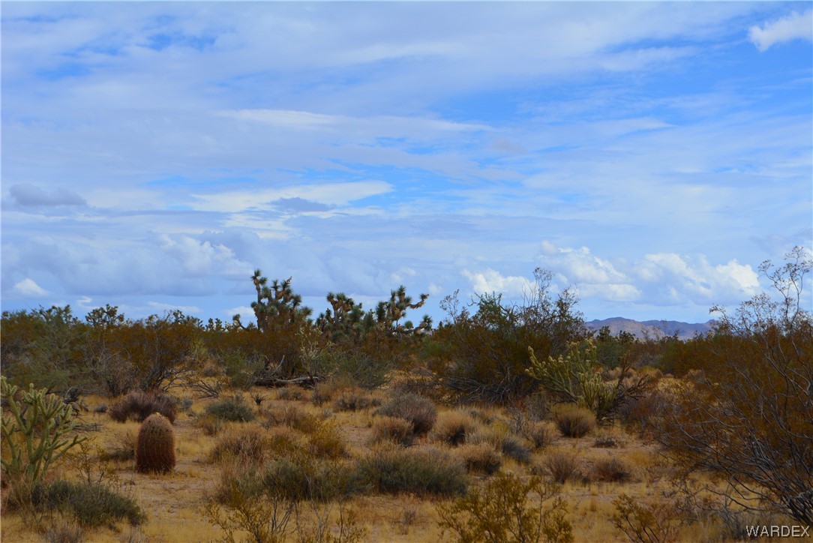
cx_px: 406
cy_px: 272
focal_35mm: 72
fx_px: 1627
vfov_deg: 18.9
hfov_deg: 28.1
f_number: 11
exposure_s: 1/500
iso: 200
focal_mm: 48
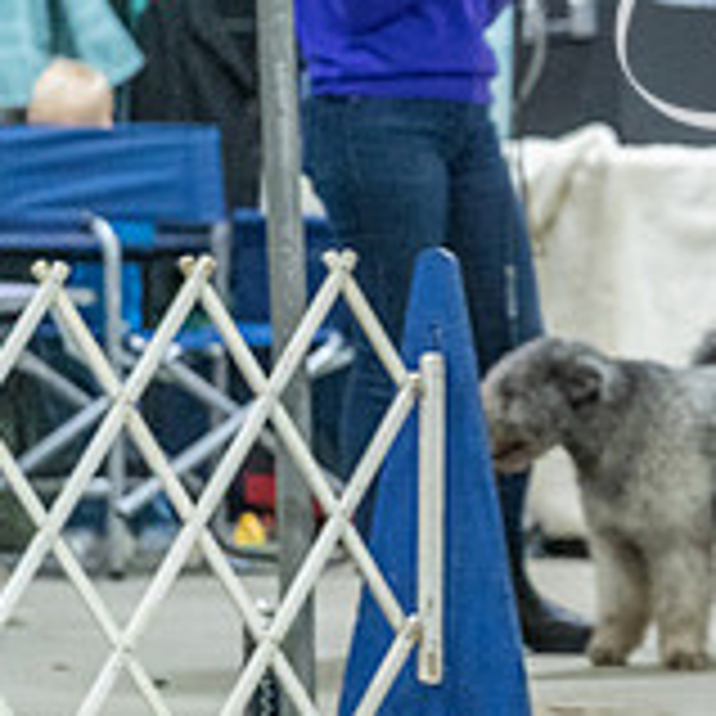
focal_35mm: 491
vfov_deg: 3.6
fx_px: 11490
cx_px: 1270
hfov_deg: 3.5
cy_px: 209
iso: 6400
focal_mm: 158
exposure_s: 1/320
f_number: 3.2
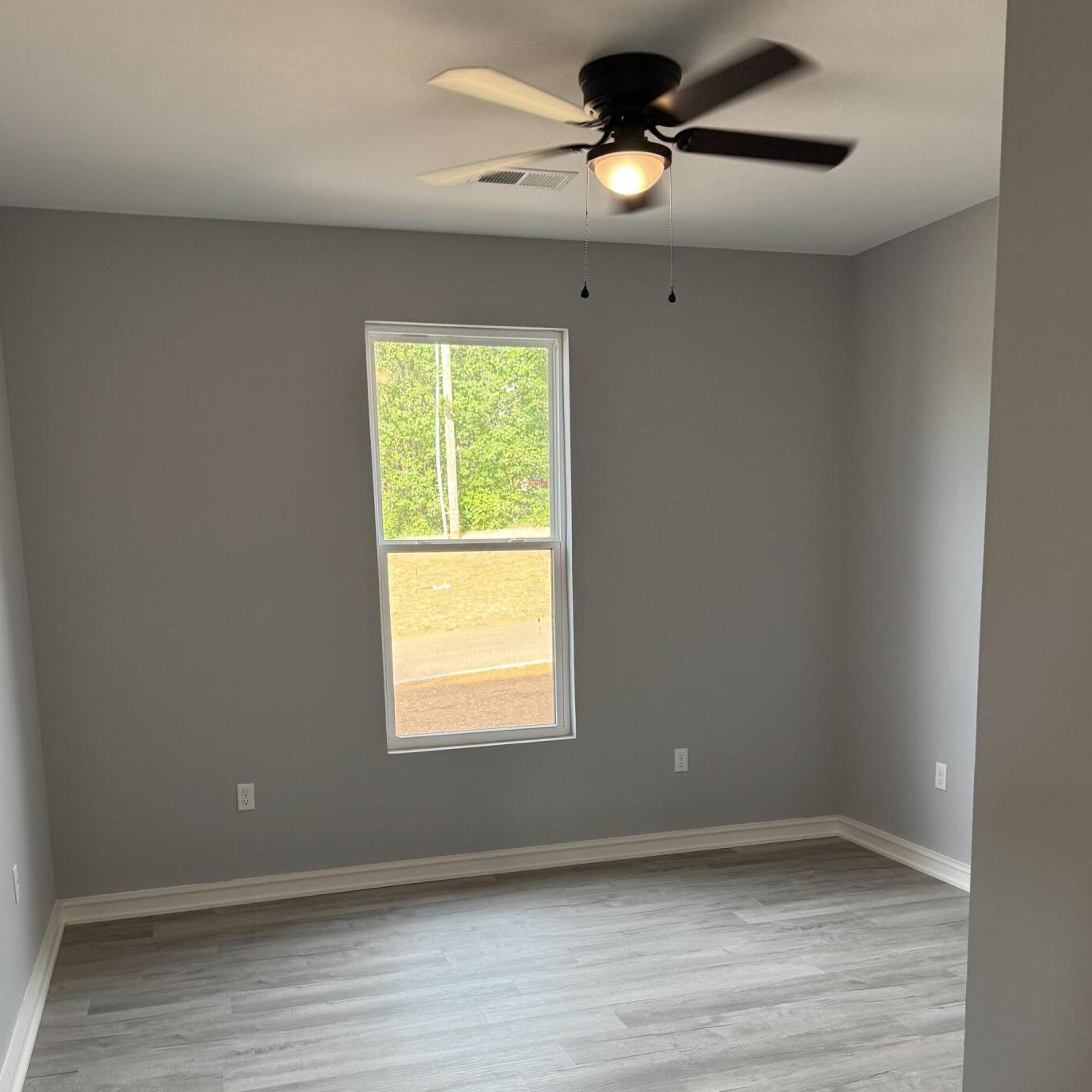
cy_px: 738
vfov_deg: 51.4
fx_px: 1106
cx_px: 524
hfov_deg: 52.5
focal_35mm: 31
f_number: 1.78
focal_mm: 6.76
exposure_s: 1/120
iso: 200
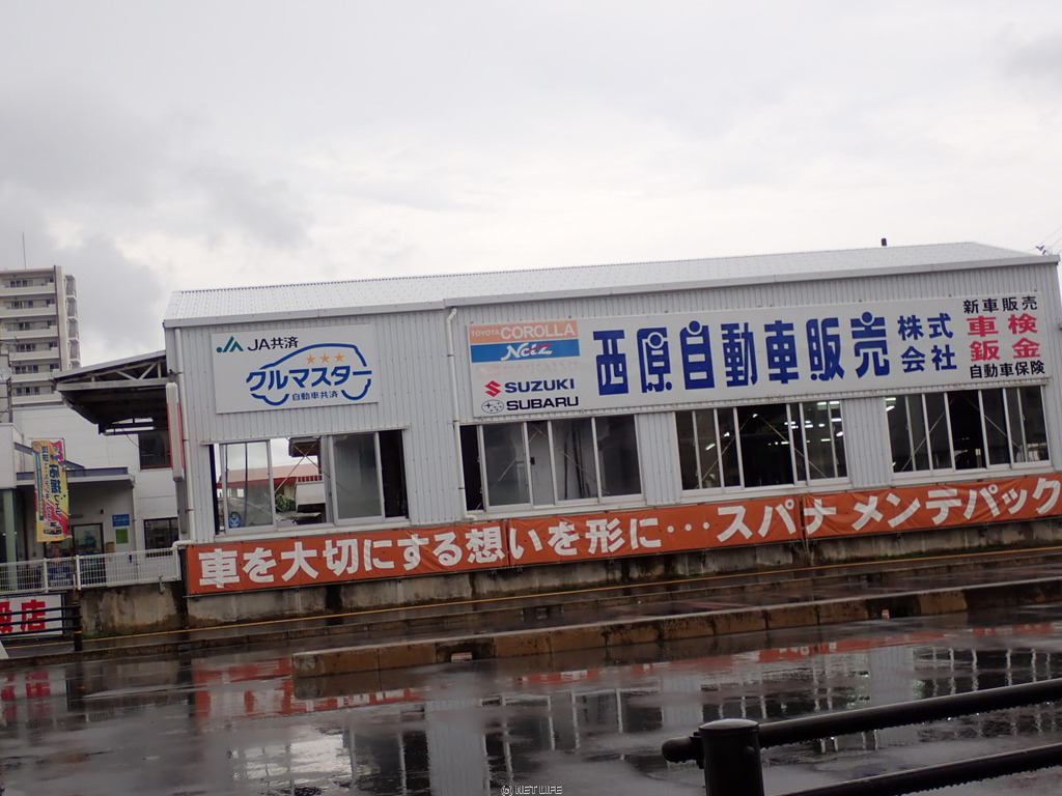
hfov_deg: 38.9
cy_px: 398
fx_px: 1503
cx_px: 531
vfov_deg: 29.7
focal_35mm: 49
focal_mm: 8.99
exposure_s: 1/160
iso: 100
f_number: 3.2
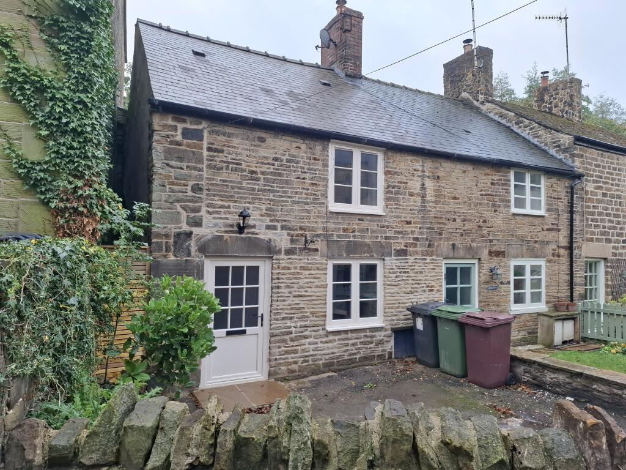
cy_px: 235
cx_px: 313
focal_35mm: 23
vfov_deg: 58.9
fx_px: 416
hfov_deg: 73.9
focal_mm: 5.54
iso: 50
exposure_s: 1/263
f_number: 1.8
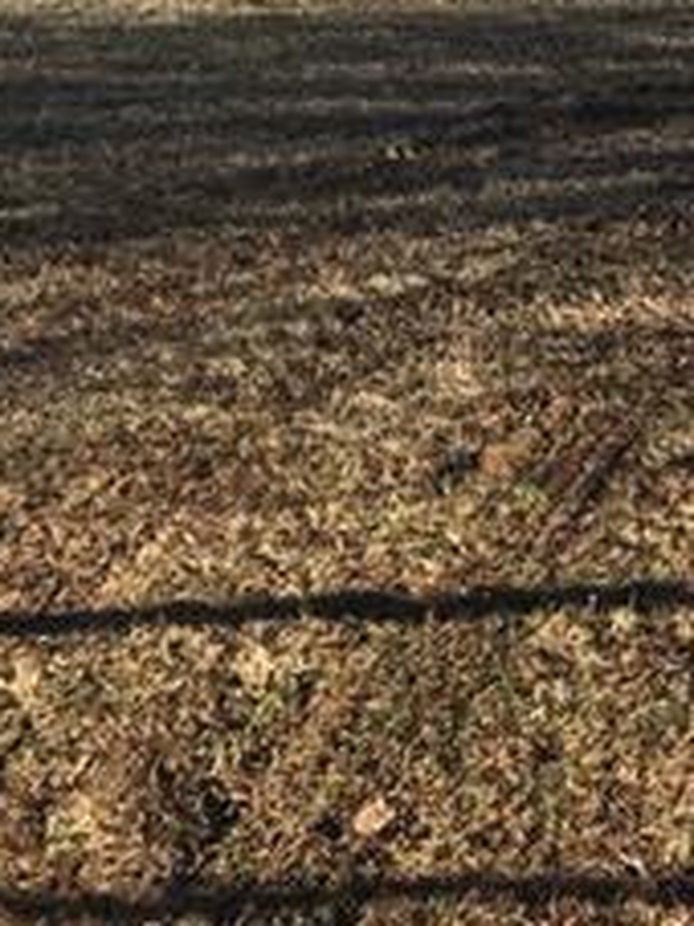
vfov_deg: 18.1
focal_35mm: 98
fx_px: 2622
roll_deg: -0.4
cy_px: -420
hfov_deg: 13.8
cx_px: 1151
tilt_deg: +1.9
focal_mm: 4.15
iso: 25
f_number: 2.2
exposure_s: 1/1183
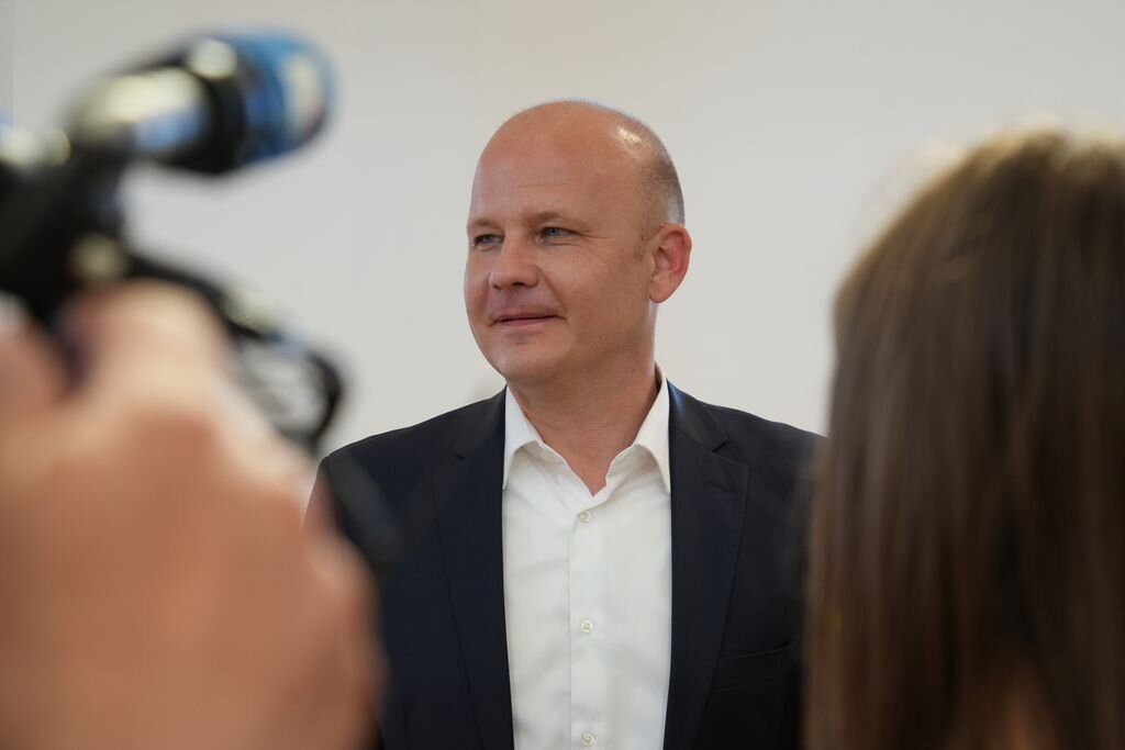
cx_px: 562
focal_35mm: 83
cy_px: 375
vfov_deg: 16.5
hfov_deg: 24.5
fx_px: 2594
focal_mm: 83
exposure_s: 1/100
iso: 800
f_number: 5.6
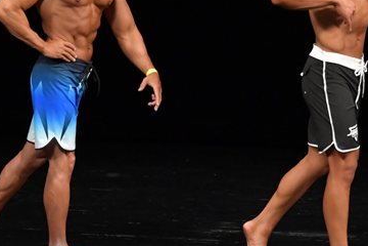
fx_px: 5284
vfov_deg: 2.7
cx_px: 161
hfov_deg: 4.0
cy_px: 110
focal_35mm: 517
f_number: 5.6
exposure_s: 1/400
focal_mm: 160
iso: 3200
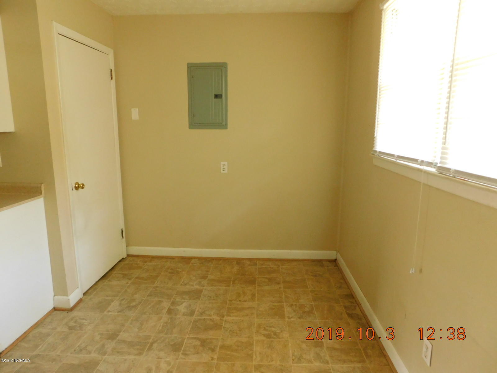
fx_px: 330
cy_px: 186
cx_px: 248
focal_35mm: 23
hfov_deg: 73.9
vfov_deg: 58.9
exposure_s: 1/8
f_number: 3
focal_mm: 4
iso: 400
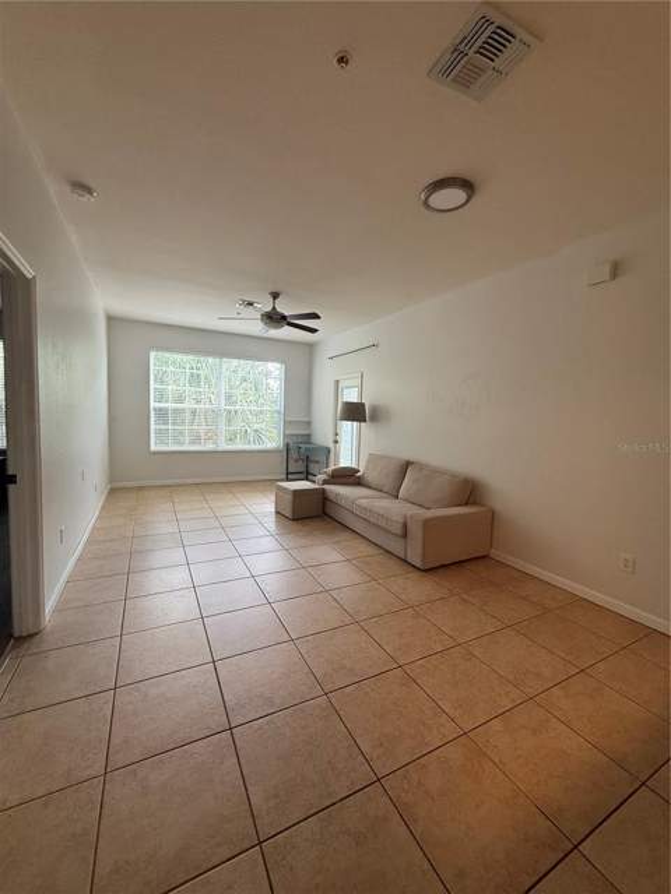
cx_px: 336
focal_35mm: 14
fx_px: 362
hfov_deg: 85.7
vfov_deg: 102.1
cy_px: 447
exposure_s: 1/120
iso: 200
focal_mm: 2.22
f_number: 2.2
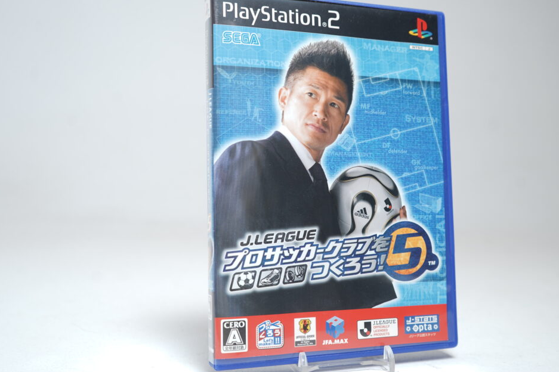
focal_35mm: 41
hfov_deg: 47.2
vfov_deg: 32.6
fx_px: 636
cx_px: 327
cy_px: 180
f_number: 5
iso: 64
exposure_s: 1/3
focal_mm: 32
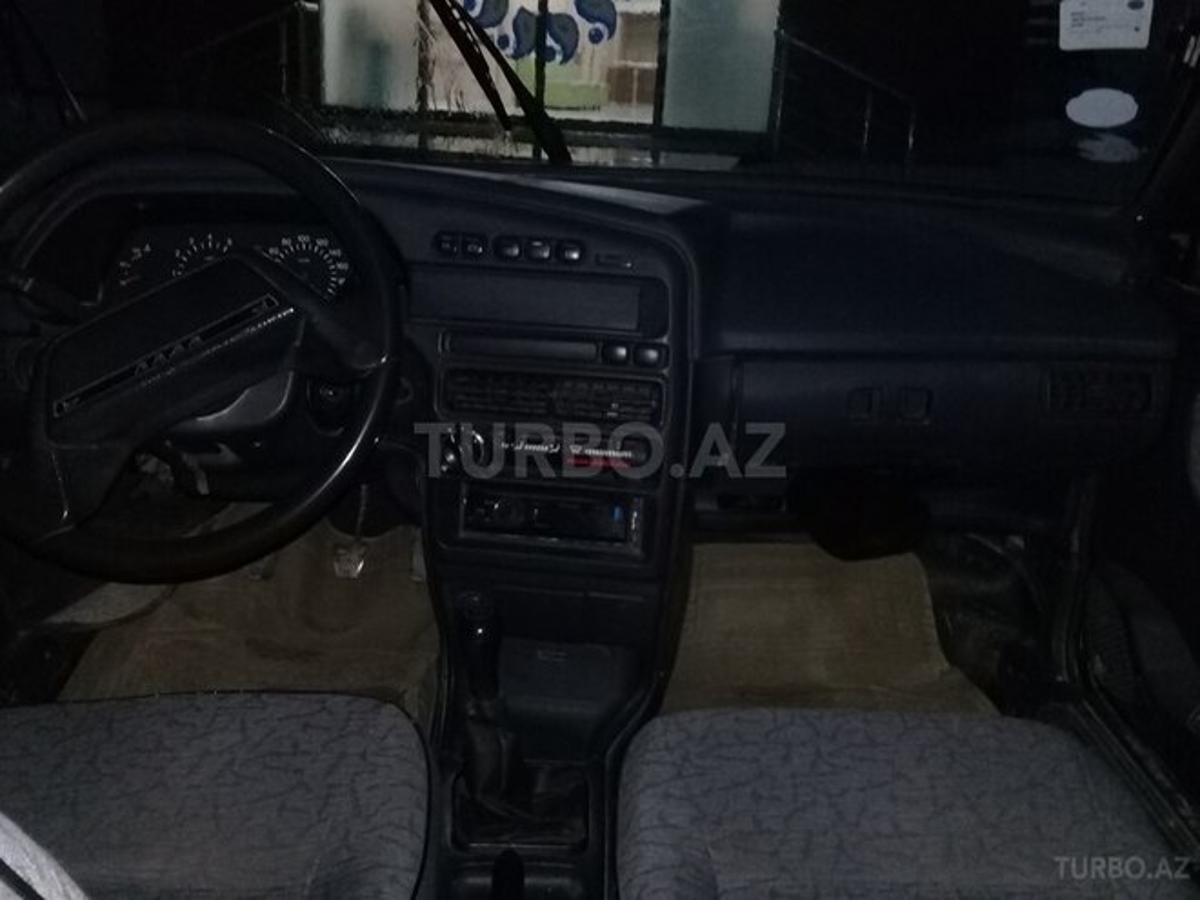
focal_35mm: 31
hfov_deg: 58.4
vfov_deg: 45.4
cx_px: 600
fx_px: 1075
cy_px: 450
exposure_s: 1/17
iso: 1250
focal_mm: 3.3
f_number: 2.2
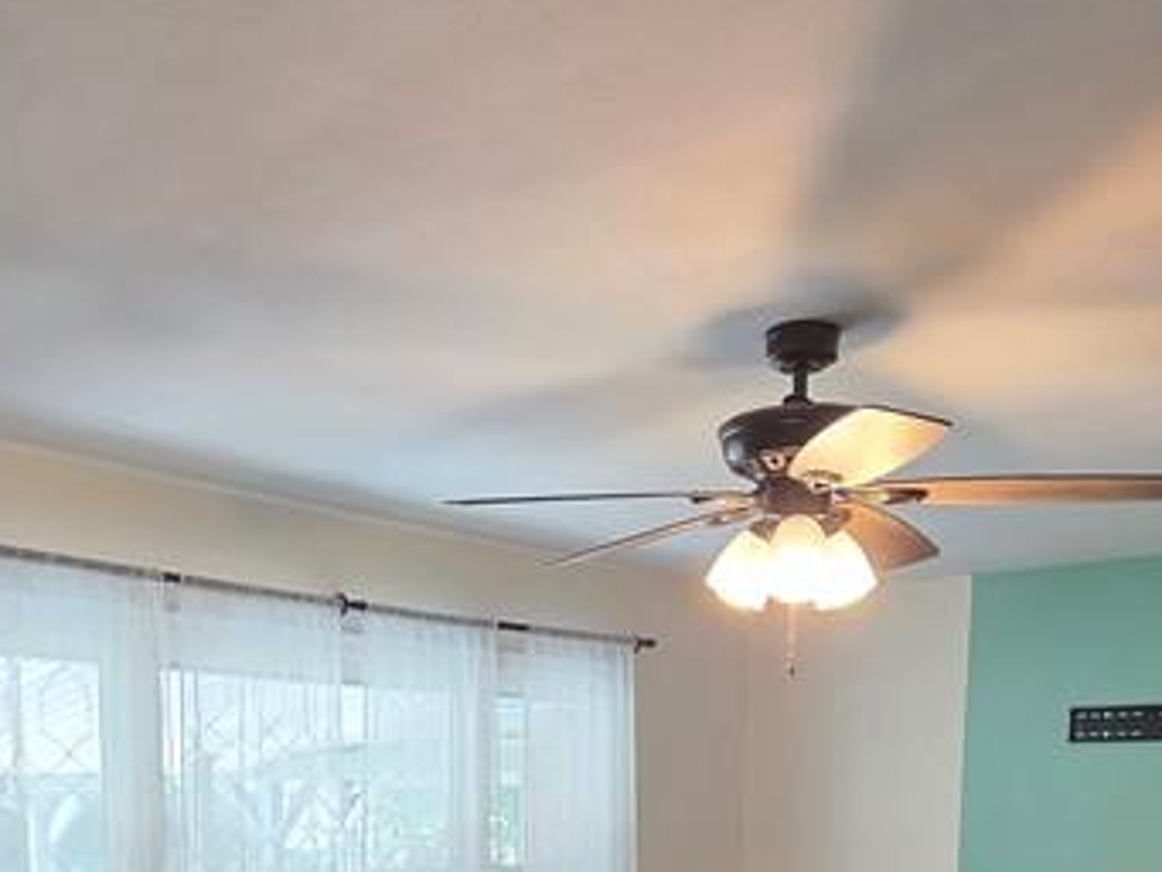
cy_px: 1012
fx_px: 1310
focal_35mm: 39
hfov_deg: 47.7
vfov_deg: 31.6
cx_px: 508
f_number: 1.9
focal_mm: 2.2
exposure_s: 1/60
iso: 160
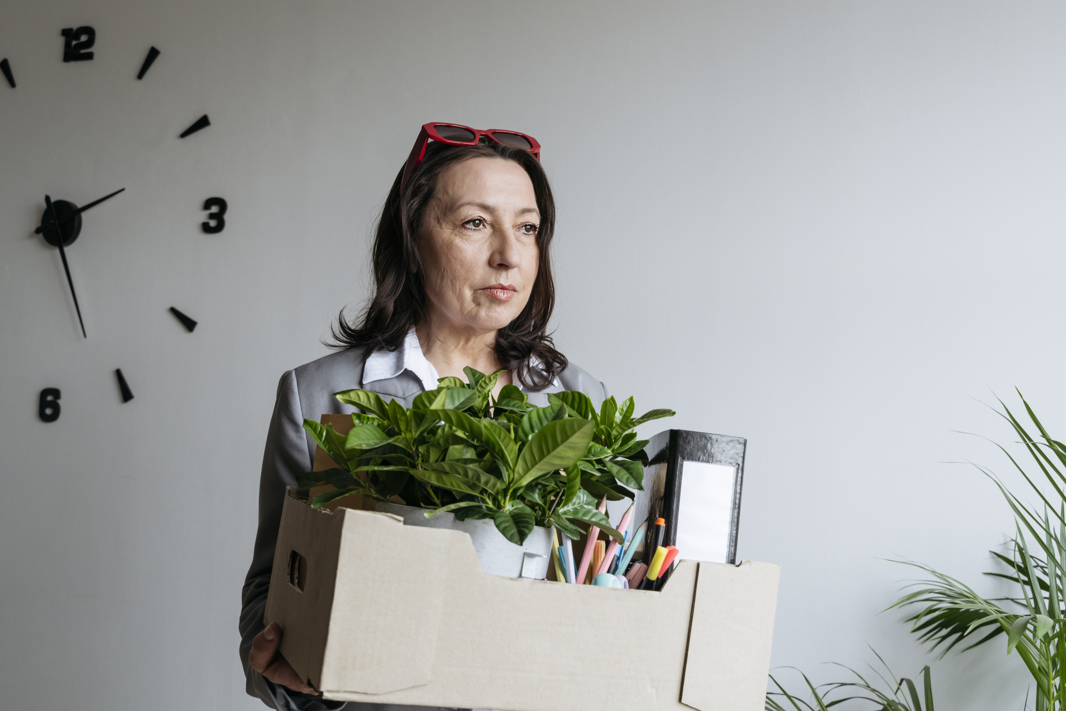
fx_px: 1096
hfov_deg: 51.9
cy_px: 357
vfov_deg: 35.9
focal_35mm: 37
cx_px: 543
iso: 1000
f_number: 7.1
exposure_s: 1/160
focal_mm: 36
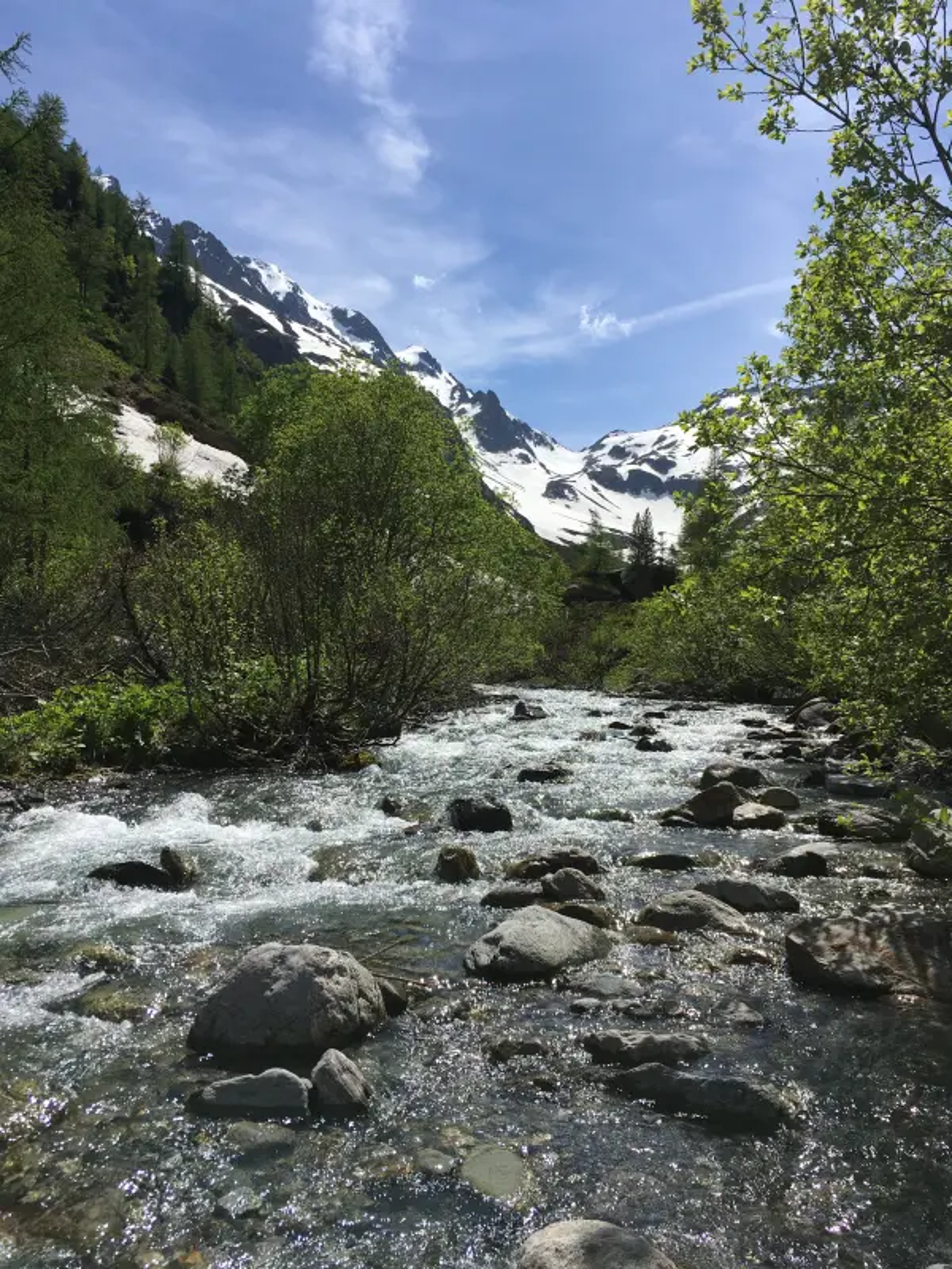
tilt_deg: +1.0
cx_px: 476
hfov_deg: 48.2
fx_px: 1063
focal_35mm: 29
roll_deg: -2.1
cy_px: 634
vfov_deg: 61.7
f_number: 2.2
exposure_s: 1/2564
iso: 25
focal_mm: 4.15
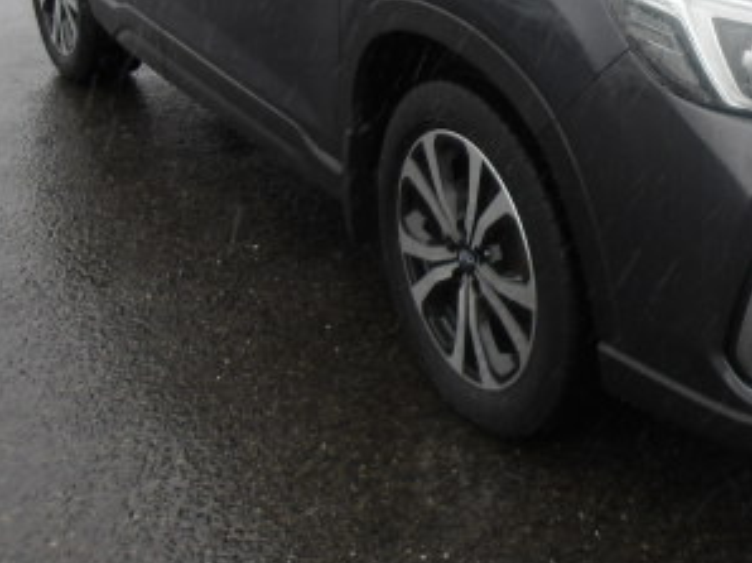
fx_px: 1259
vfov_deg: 23.9
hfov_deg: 31.4
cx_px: 702
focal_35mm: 58
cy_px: -23
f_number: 3
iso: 100
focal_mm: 4.9
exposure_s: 1/271
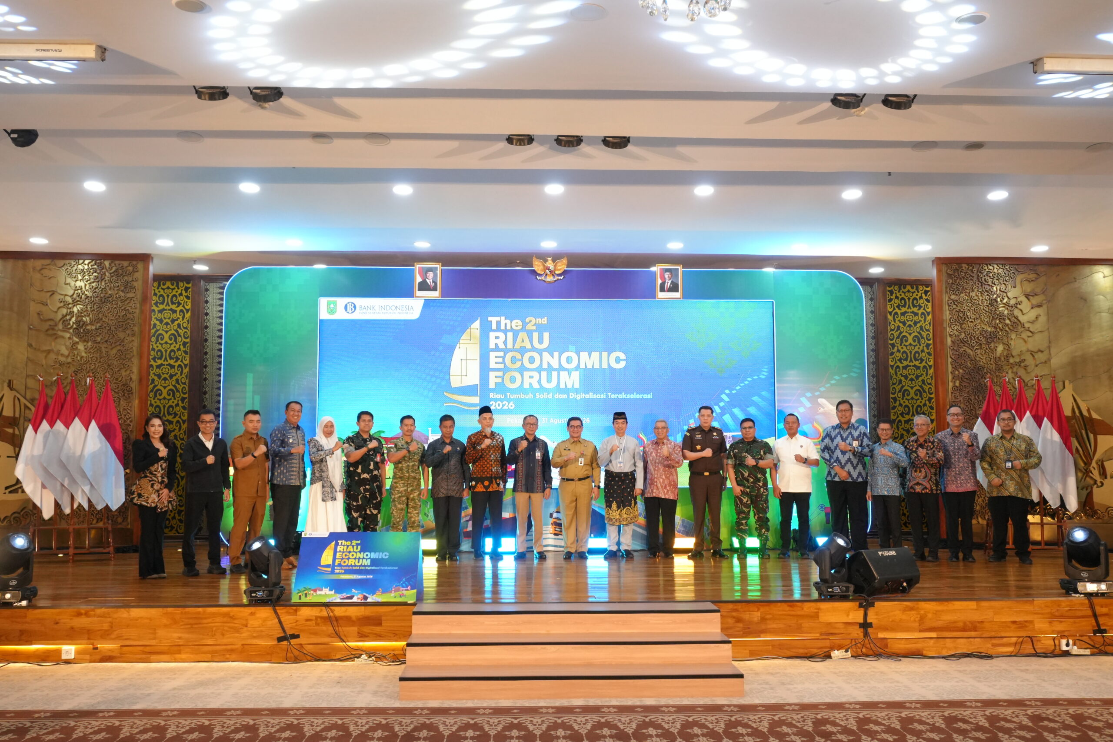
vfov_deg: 41.7
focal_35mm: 32
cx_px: 556
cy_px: 371
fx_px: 974
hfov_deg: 59.5
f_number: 5.6
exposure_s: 1/160
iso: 2000
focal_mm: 21
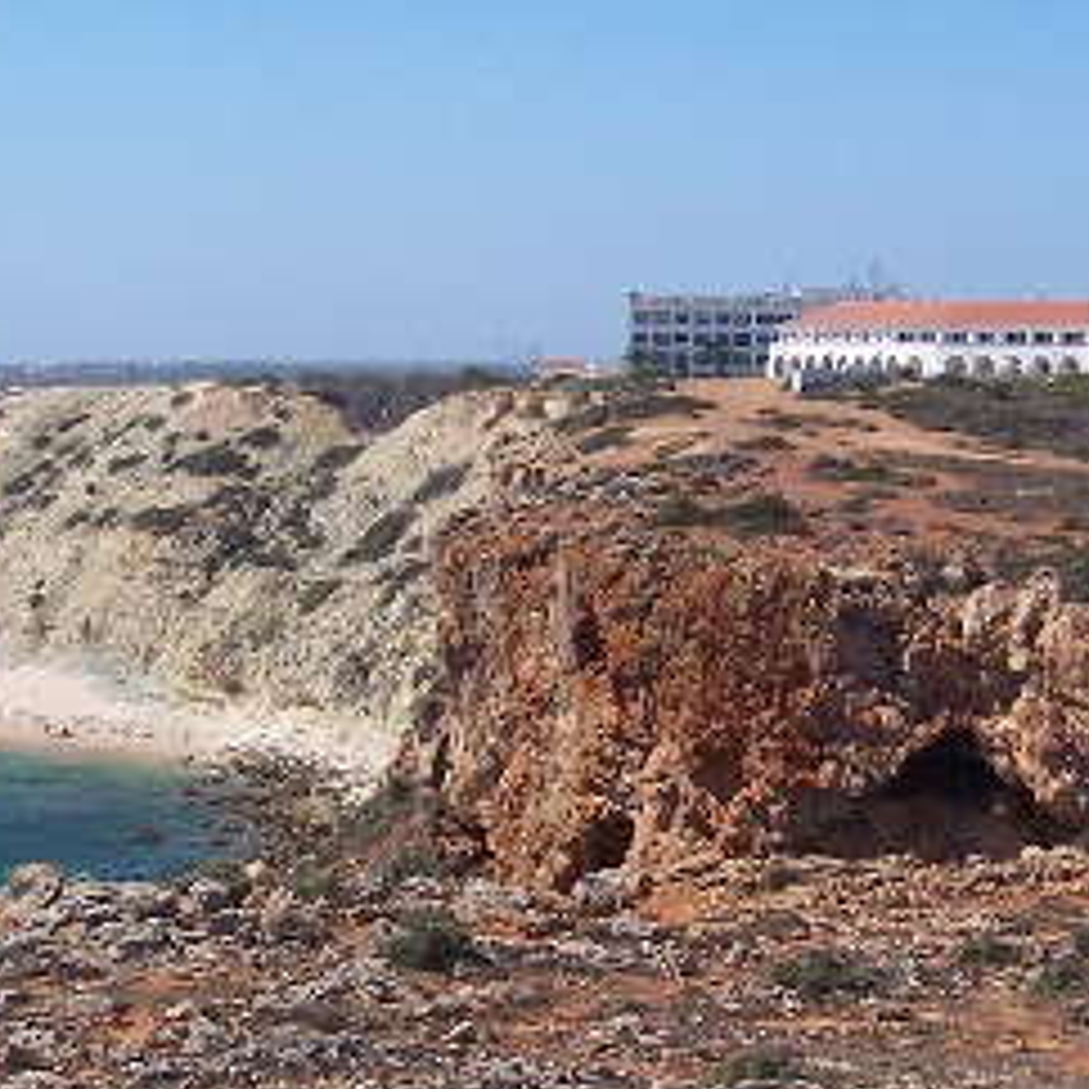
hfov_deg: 15.6
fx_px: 3951
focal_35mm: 111
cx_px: 801
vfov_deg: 15.7
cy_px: 338
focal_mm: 8
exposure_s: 1/1000
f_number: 4.8
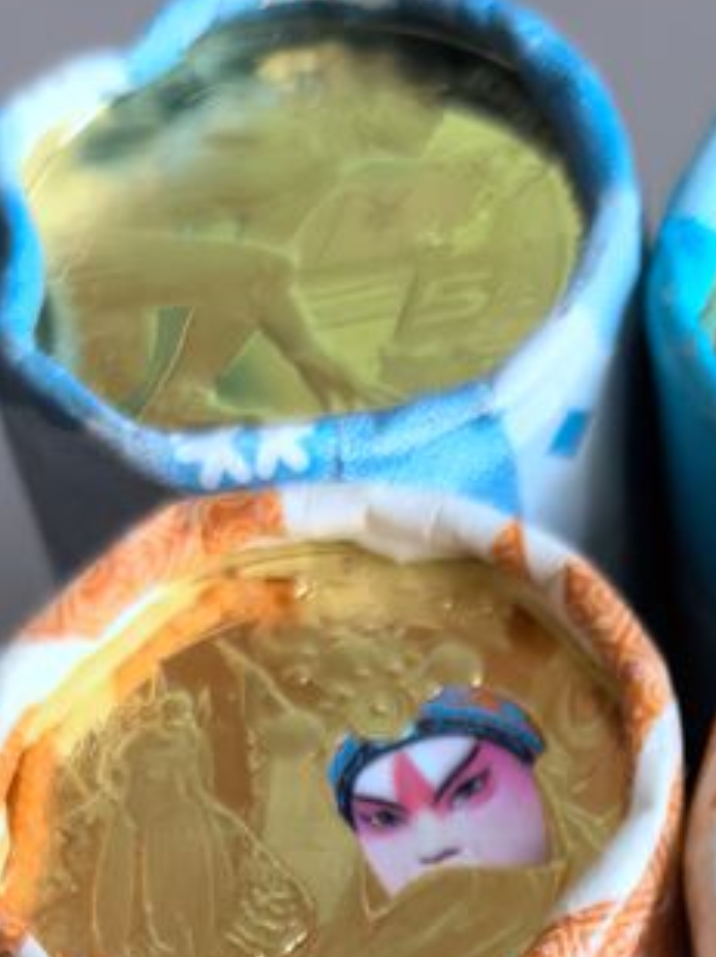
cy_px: 1669
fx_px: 3289
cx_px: 735
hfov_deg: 12.3
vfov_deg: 14.7
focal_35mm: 119
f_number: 2
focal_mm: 5.75
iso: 320
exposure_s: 1/100
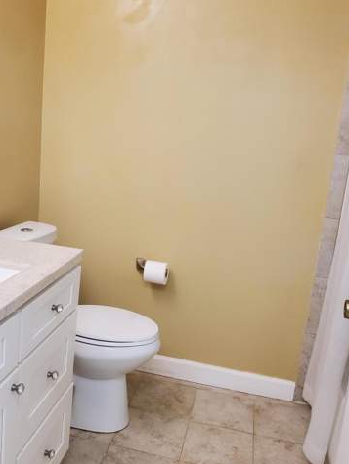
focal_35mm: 35
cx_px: 139
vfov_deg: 52.6
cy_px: 233
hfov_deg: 40.6
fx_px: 470
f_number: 2.4
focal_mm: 4.3
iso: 250
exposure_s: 1/60
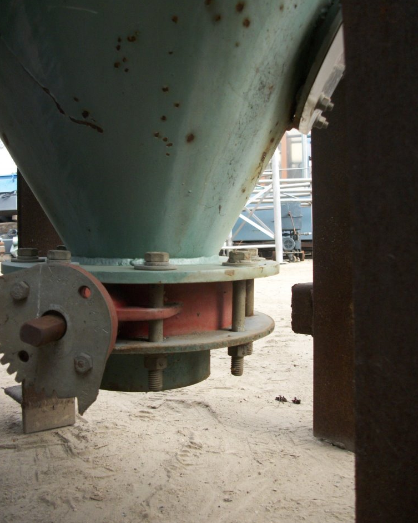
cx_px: 210
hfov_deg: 43.4
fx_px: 526
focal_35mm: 34
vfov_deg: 52.8
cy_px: 244
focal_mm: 5.7
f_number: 2.9
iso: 169
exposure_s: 1/500
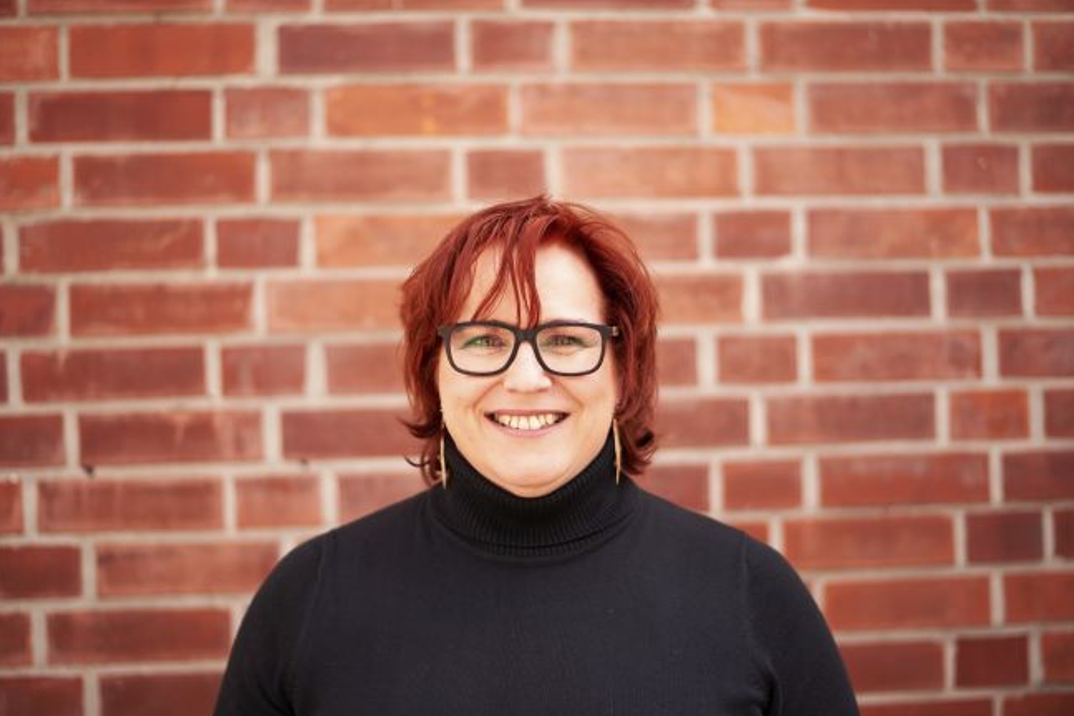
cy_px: 364
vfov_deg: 26.5
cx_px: 540
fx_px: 1521
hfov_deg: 38.9
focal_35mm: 51
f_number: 1.8
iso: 100
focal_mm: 50
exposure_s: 1/1250
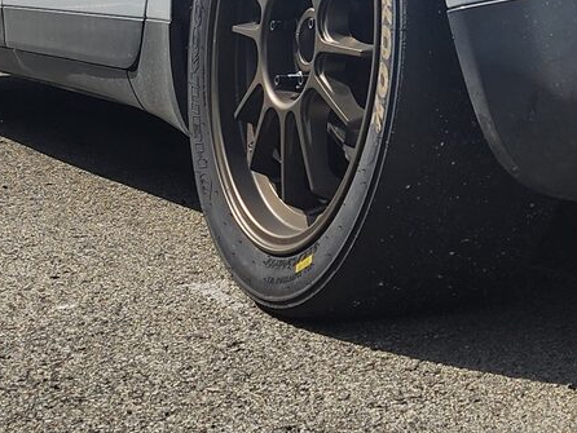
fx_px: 1651
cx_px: 604
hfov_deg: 19.2
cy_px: -198
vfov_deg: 14.1
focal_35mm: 99
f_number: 1.8
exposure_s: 1/1925
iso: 12
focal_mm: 6.4
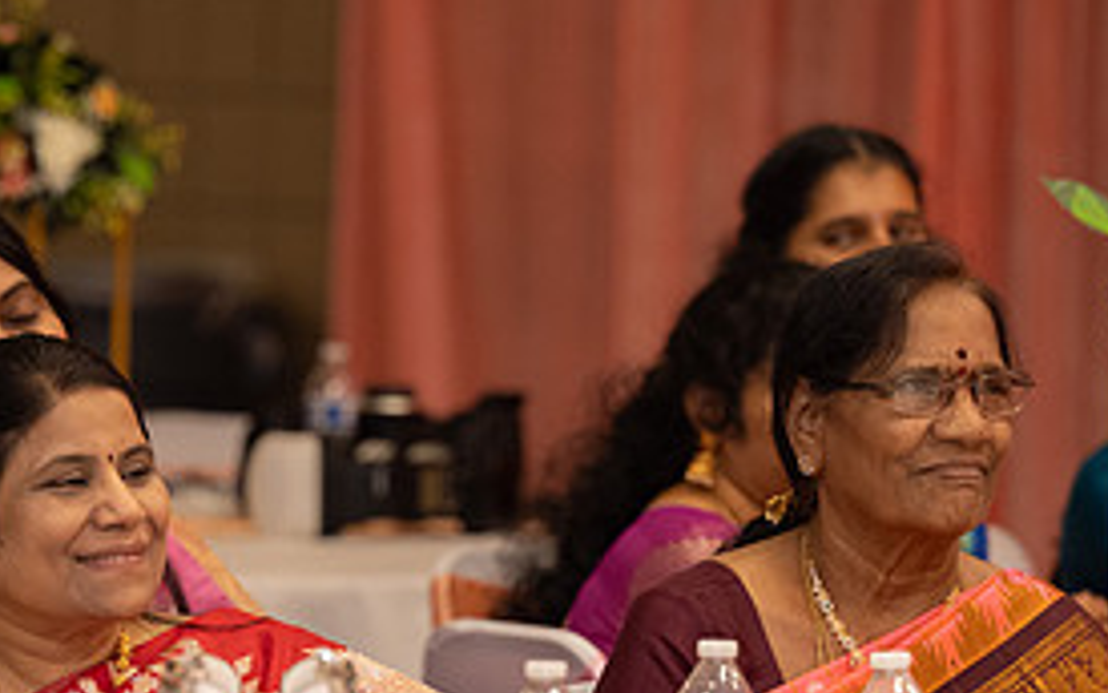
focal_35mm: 313
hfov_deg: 6.7
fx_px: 9453
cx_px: 97
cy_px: 703
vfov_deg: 4.2
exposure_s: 1/160
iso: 1000
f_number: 3.5
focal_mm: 145
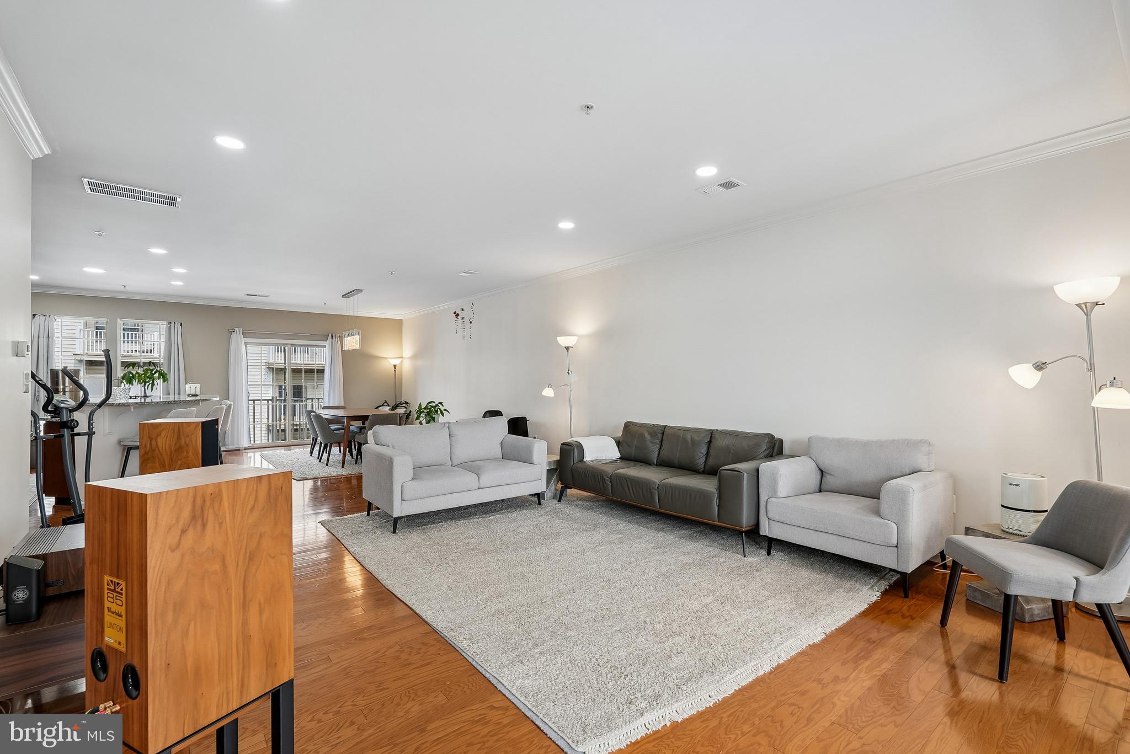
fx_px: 502
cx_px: 565
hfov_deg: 96.7
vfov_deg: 73.8
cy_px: 377
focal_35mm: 16
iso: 100
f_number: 8
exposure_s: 1/3.33
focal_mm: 16
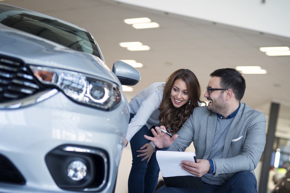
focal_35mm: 50
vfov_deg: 27.0
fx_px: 403
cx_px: 145
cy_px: 96
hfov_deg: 39.6
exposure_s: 1/500
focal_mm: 50
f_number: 1.8
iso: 320
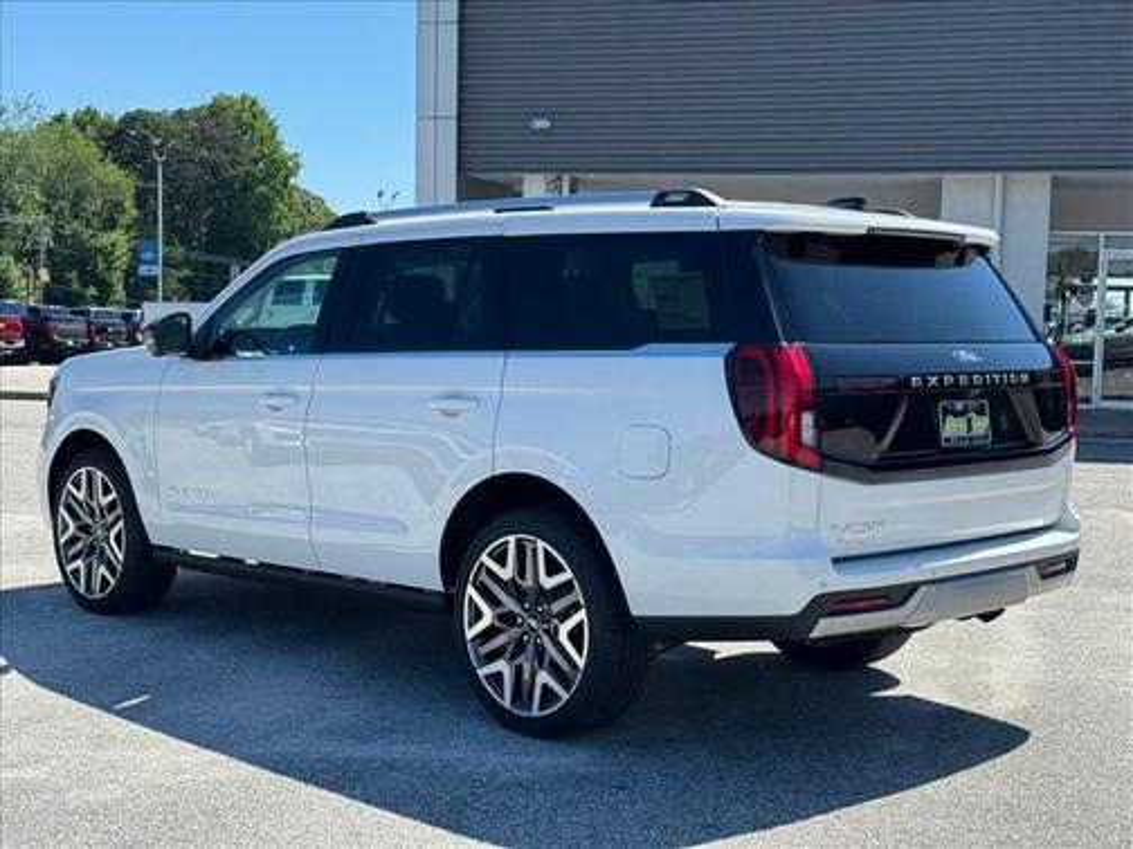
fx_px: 1571
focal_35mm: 48
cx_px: 566
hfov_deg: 39.7
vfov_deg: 30.3
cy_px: 424
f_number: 1.78
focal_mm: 6.76
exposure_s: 1/2415
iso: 64
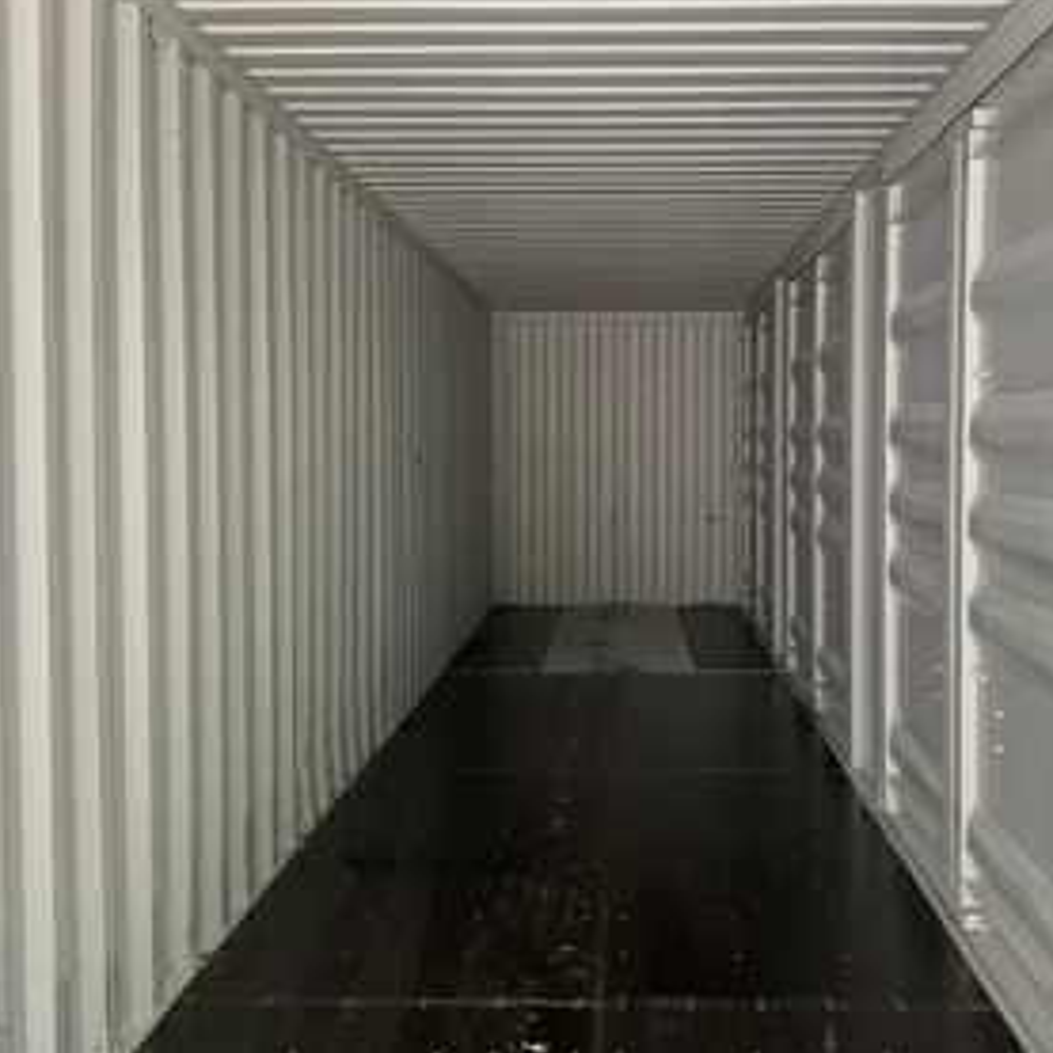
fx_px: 1273
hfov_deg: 44.8
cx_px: 608
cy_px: 487
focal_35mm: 37
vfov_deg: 44.9
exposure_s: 1/122
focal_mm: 3
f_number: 1.8
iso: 64
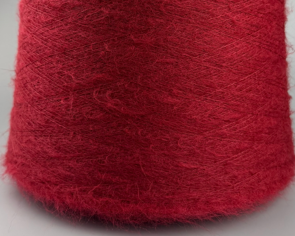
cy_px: 75
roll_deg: -0.2
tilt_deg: -3.6
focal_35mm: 32
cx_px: 149
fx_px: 279
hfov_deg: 55.7
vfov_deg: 45.0
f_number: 1.78
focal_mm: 6.76
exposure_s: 1/888
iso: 100
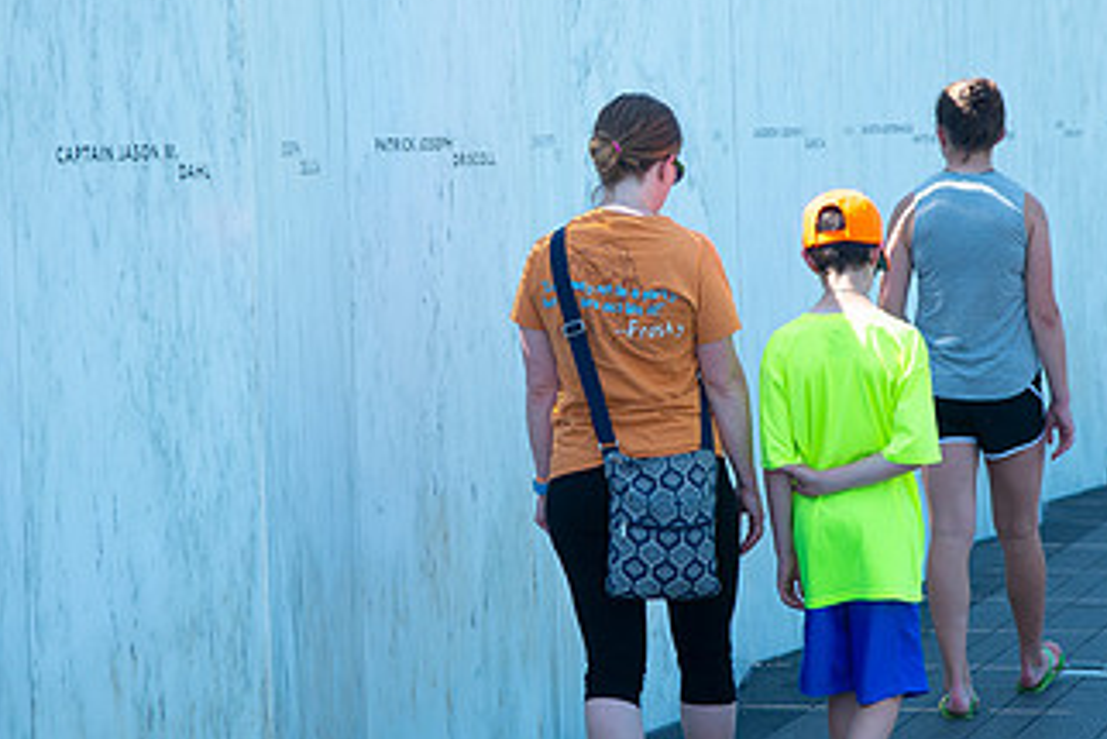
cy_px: 335
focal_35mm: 119
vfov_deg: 11.5
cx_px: 615
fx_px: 3661
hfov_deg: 17.2
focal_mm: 66
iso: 200
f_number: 3.2
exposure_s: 1/1600
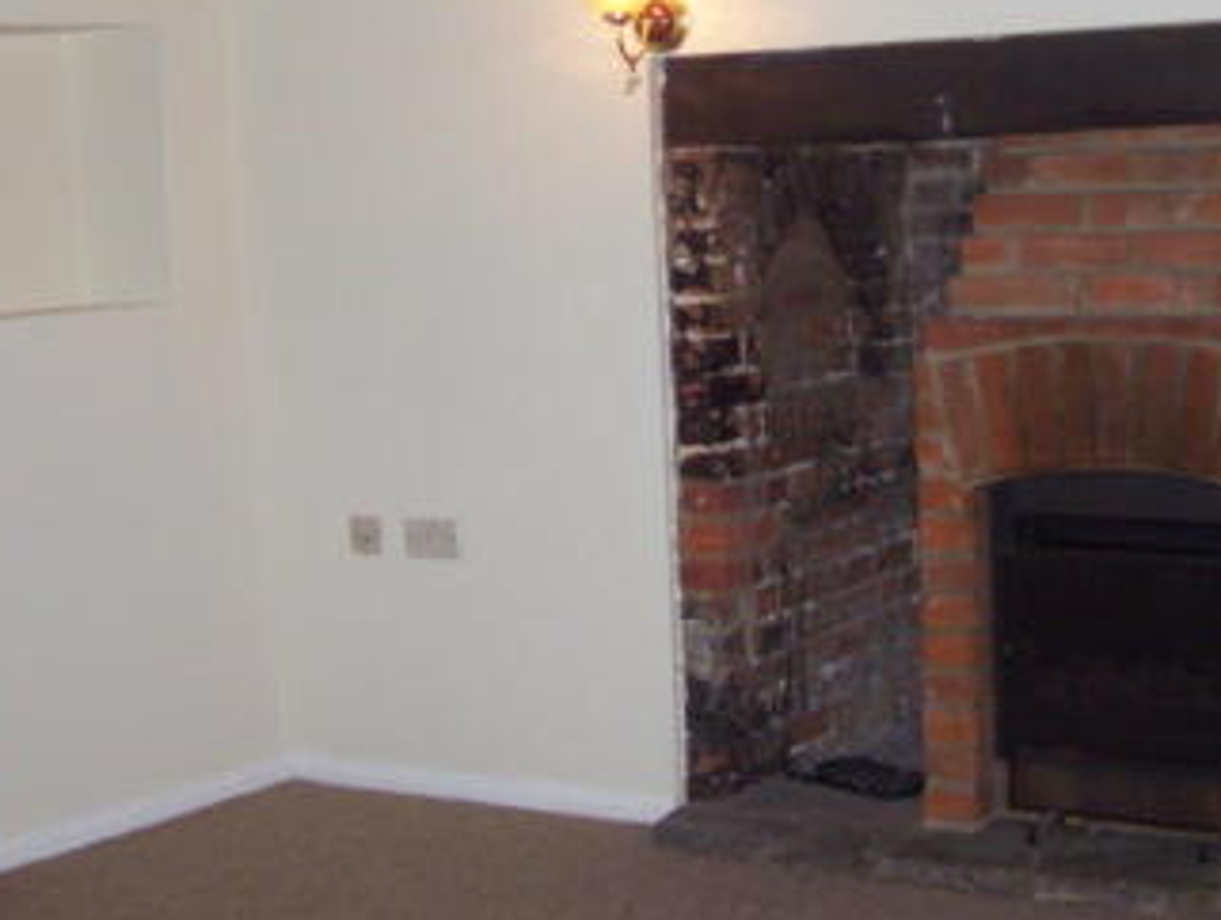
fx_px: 2297
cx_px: 586
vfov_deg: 22.4
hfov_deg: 29.8
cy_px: 203
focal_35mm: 65
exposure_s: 1/60
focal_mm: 6
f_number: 2.7
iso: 200
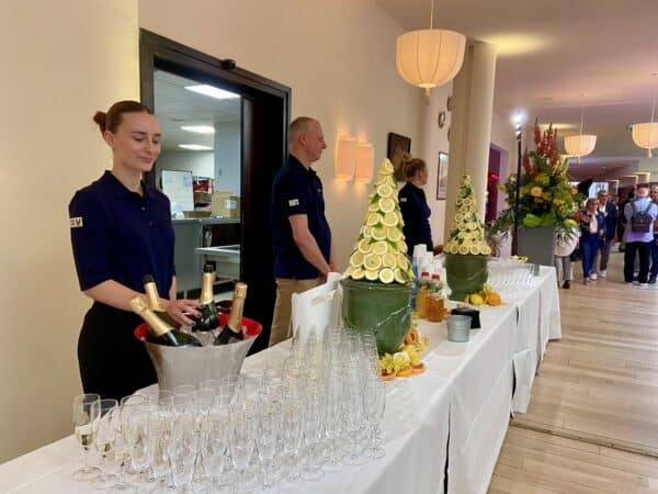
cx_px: 329
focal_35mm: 26
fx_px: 494
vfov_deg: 53.1
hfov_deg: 67.3
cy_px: 247
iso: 125
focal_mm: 4.25
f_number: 1.8
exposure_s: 1/85
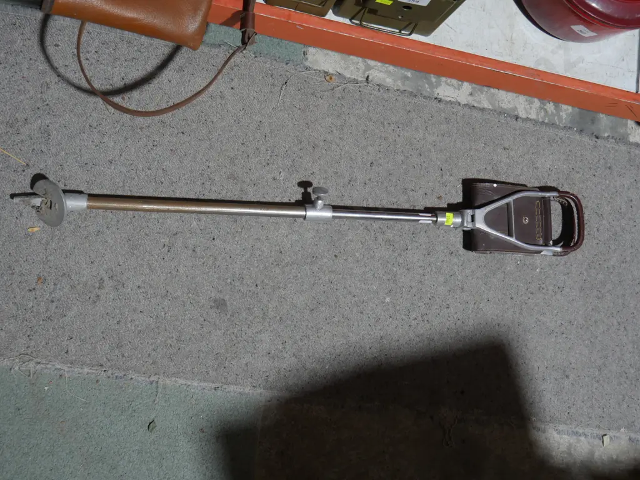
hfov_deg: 44.8
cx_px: 320
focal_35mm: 42
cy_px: 240
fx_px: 777
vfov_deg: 34.3
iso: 500
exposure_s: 1/60
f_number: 4.6
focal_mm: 21
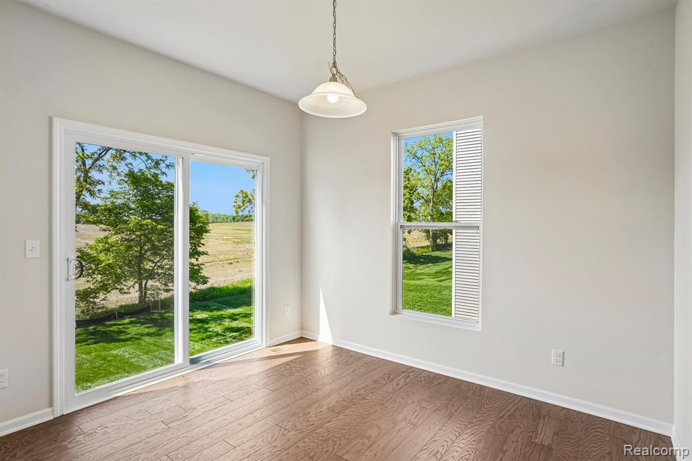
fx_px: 346
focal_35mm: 18
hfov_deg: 90.0
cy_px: 230
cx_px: 346
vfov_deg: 67.3
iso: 400
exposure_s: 1/200
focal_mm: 18
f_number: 8
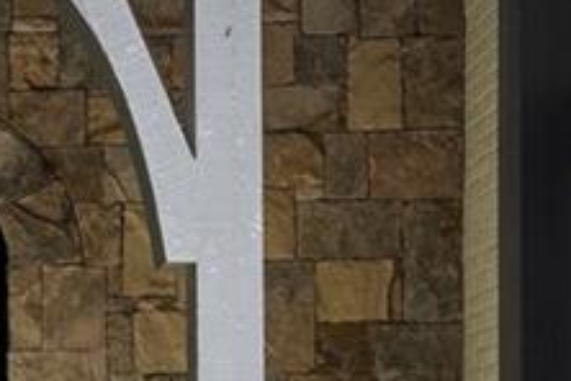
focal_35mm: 129
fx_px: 2046
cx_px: -139
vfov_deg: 10.5
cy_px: 454
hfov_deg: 15.3
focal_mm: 28
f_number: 11
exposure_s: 1/2500
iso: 640
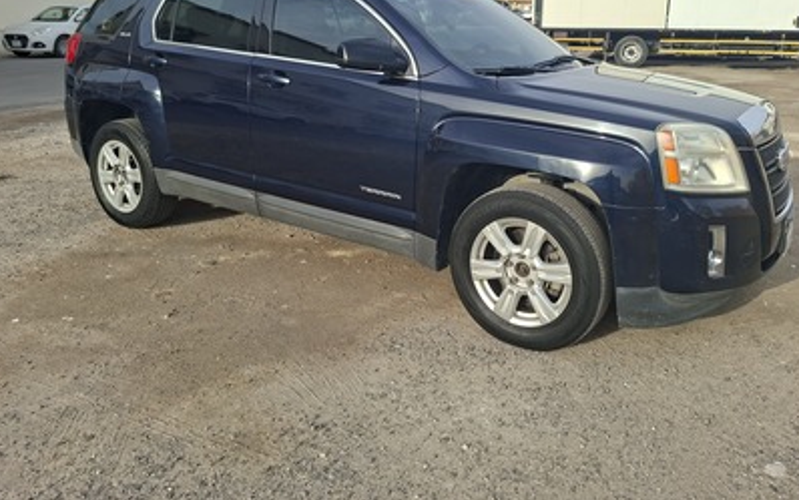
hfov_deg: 66.2
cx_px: 449
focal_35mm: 28
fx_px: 610
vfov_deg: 43.9
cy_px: 162
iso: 50
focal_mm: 5.54
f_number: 1.8
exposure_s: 1/1136
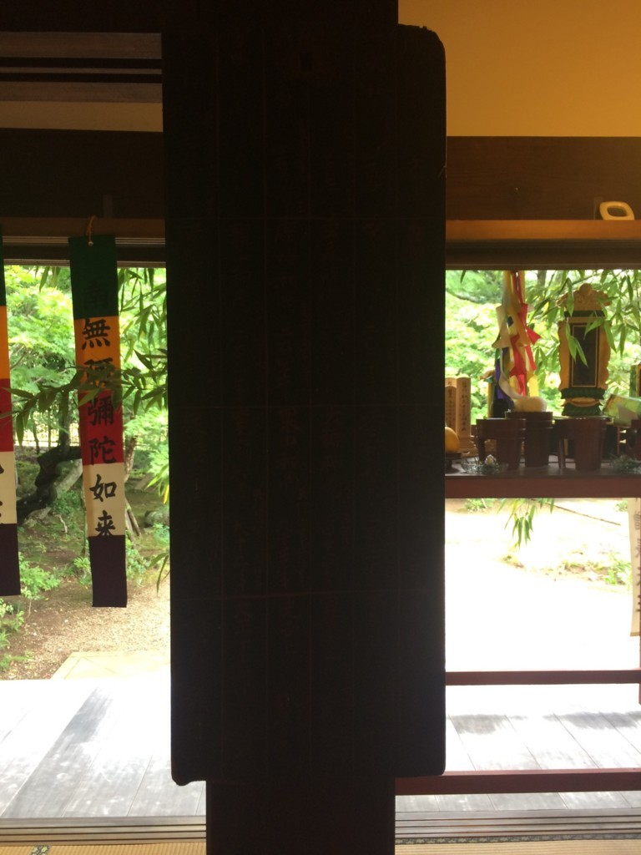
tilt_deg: -7.4
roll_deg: +1.6
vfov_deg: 61.7
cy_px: 428
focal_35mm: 29
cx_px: 320
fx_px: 716
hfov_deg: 48.2
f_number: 2.2
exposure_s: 1/30
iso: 50
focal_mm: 4.15
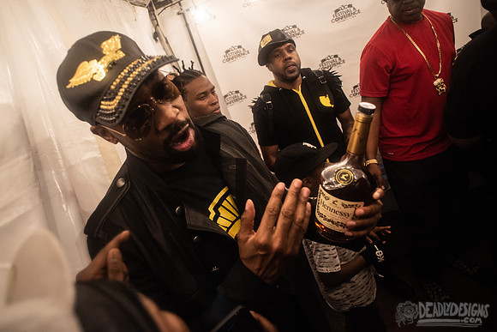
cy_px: 146
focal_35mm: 22
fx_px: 309
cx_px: 219
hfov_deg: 77.2
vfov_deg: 56.2
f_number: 3.5
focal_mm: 20
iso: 2000
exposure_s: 1/160
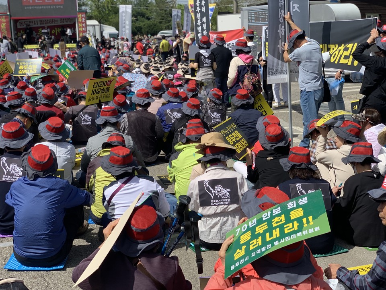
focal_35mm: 52
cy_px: 145
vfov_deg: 28.0
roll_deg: +0.6
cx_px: 193
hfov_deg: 36.8
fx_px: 580
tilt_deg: -8.6
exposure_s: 1/1043
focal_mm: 6
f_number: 2.4
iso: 16
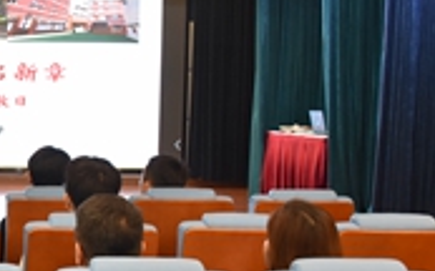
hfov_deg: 24.6
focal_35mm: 76
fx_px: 901
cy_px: 218
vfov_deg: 17.0
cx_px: -87
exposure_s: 1/100
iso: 1000
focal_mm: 18
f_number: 4.5
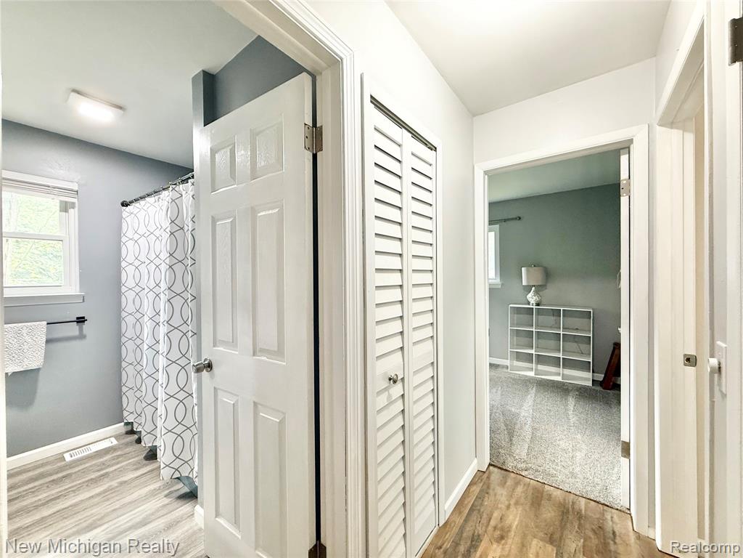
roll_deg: +0.4
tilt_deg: +0.3
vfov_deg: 85.7
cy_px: 279
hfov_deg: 102.1
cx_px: 372
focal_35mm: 14
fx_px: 300
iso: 200
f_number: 2.2
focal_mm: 2.22
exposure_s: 1/60
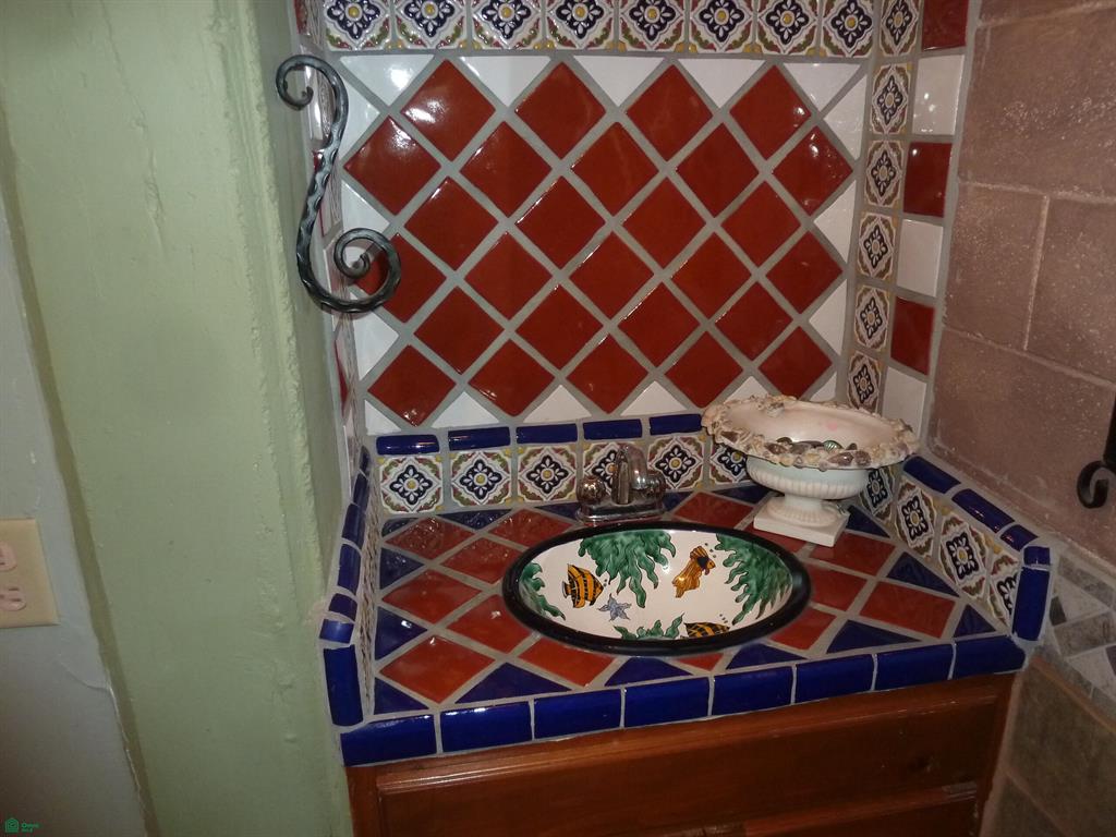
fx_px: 806
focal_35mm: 25
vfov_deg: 54.9
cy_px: 418
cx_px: 558
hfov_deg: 69.4
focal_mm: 4.1
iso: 250
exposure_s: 1/30
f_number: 3.3
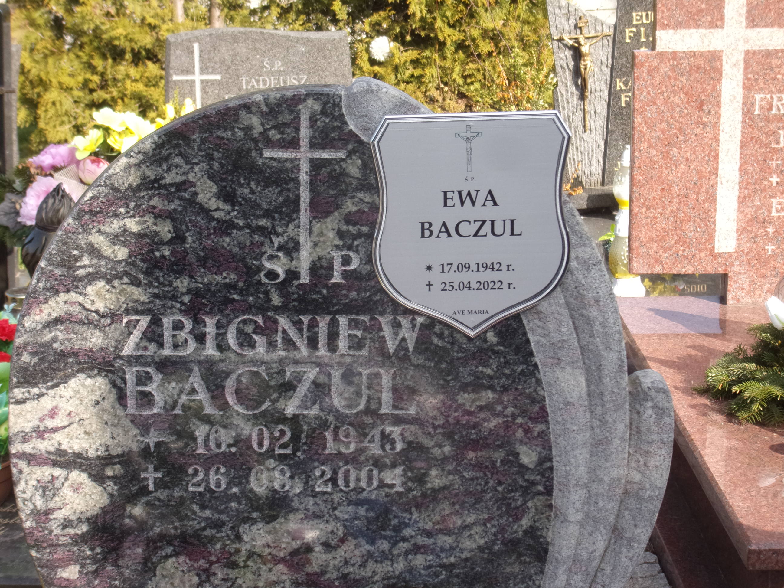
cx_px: 392
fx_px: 1721
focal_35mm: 76
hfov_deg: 25.7
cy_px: 294
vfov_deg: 19.4
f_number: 4.7
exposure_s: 1/200
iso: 80
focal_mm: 13.6
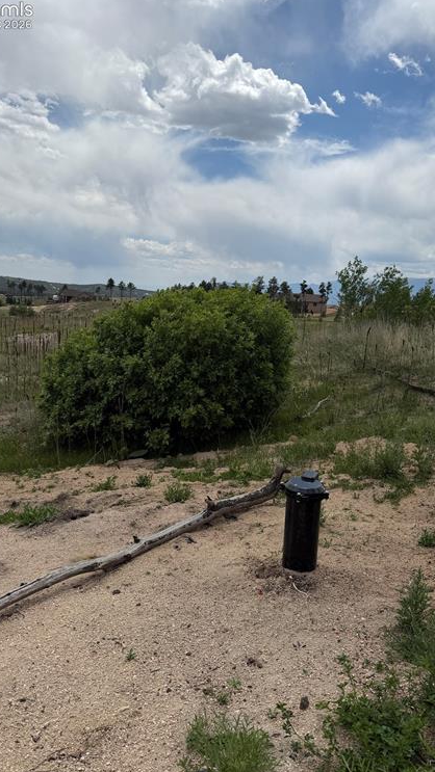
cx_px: 218
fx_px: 554
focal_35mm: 27
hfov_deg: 42.9
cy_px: 376
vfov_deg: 69.8
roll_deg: -2.8
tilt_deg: -9.4
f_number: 1.78
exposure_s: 1/8130
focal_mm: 6.76
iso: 80
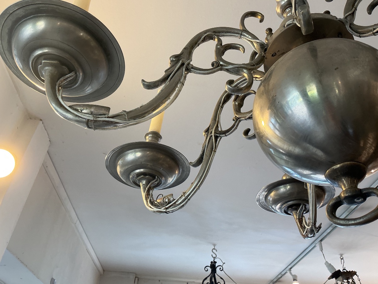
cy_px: 142
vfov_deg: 48.2
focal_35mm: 29
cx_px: 189
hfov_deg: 61.7
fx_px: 317
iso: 50
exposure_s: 1/50
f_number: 1.8
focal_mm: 3
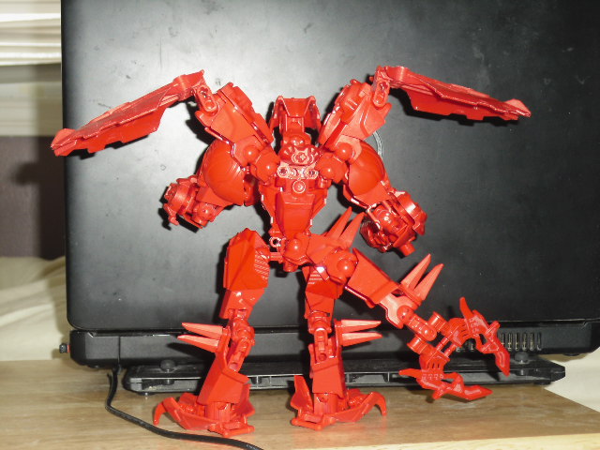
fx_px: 1092
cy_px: 225
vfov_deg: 23.3
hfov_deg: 30.7
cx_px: 300
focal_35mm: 63
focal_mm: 11.2
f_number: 4.2
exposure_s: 1/60
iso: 200
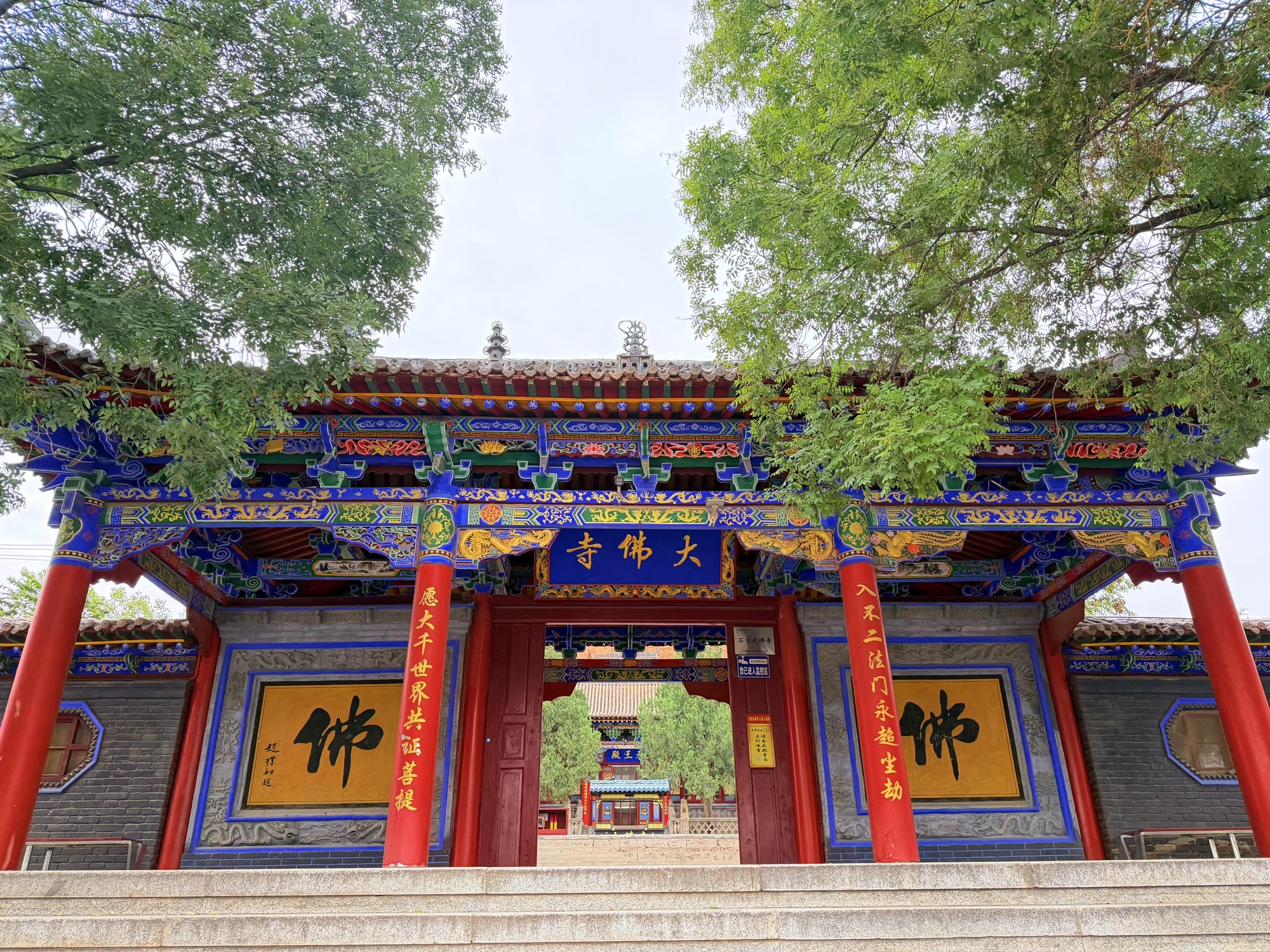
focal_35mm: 24
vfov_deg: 56.8
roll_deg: +1.2
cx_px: 635
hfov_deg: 71.6
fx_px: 881
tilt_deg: +26.1
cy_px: 476
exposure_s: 1/60
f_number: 1.78
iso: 250
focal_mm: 6.76
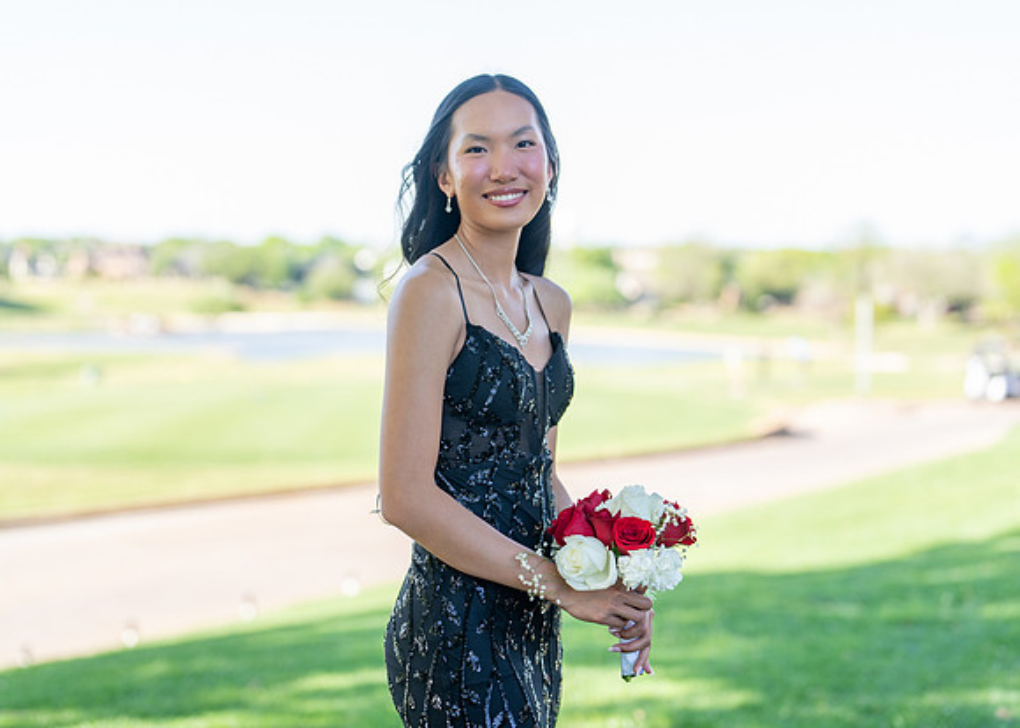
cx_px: 488
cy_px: 370
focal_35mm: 53
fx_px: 1548
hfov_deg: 36.5
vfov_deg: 26.5
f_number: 1.8
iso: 160
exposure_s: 1/1000
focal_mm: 50
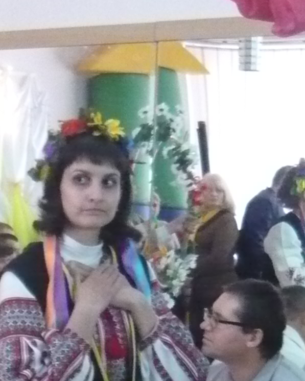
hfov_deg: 10.3
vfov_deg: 13.3
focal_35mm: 141
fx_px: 1591
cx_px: -257
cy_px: 456
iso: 800
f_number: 2.8
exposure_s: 1/25
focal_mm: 5.5
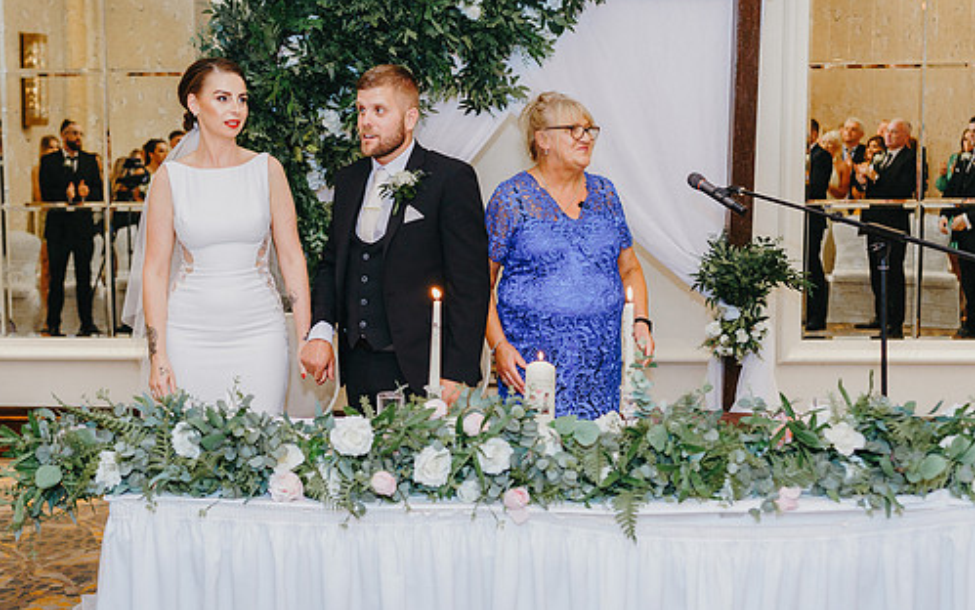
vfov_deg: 28.0
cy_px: 279
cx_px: 428
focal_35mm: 46
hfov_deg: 43.4
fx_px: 1222
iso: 1000
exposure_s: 1/200
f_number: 2.2
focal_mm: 35
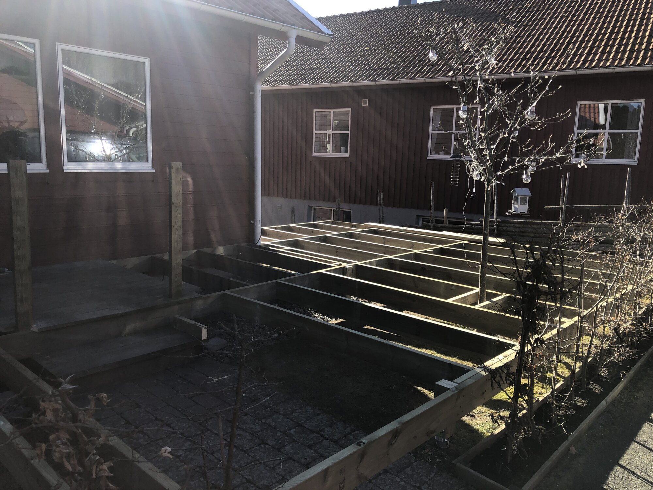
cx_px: 326
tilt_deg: -10.2
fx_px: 528
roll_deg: -2.7
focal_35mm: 28
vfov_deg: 49.7
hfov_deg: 63.4
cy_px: 245
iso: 20
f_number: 1.8
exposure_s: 1/842
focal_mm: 3.99
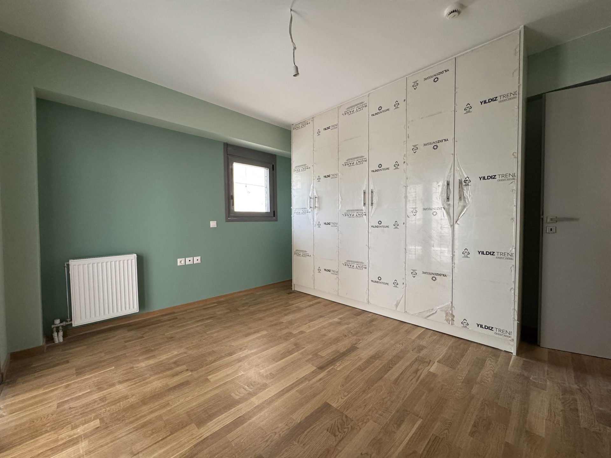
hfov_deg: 102.1
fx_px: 247
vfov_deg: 85.7
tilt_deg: -1.4
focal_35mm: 14
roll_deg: +0.8
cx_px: 306
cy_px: 229
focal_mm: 2.22
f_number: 2.2
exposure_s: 1/97
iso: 320
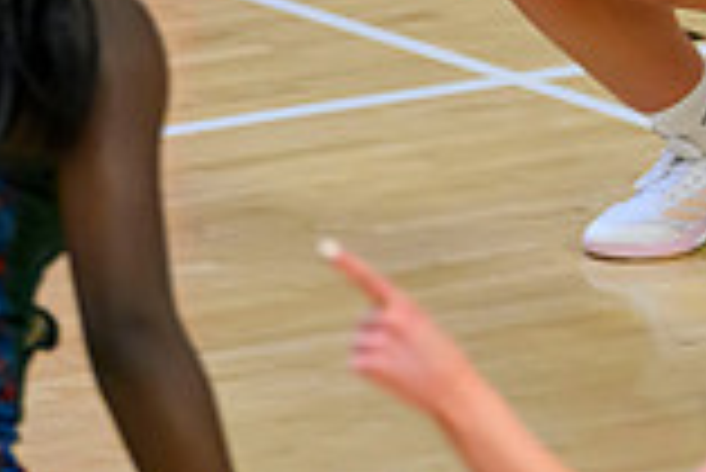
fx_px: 16842
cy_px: -535
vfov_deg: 1.6
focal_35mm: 858
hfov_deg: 2.4
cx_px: 475
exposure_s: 1/1000
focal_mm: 200
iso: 4000
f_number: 3.2
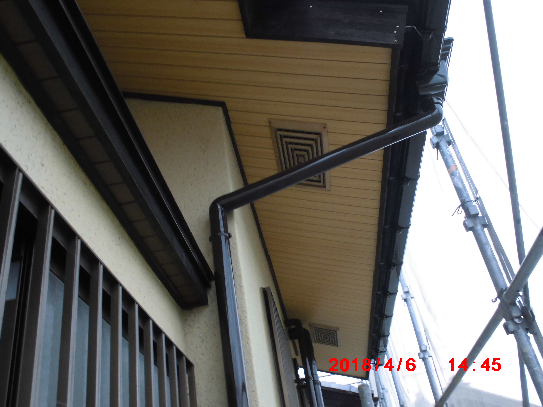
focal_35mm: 34
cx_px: 272
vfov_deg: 41.8
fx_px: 533
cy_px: 204
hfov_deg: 54.0
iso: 200
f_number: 4
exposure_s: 1/60
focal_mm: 6.1
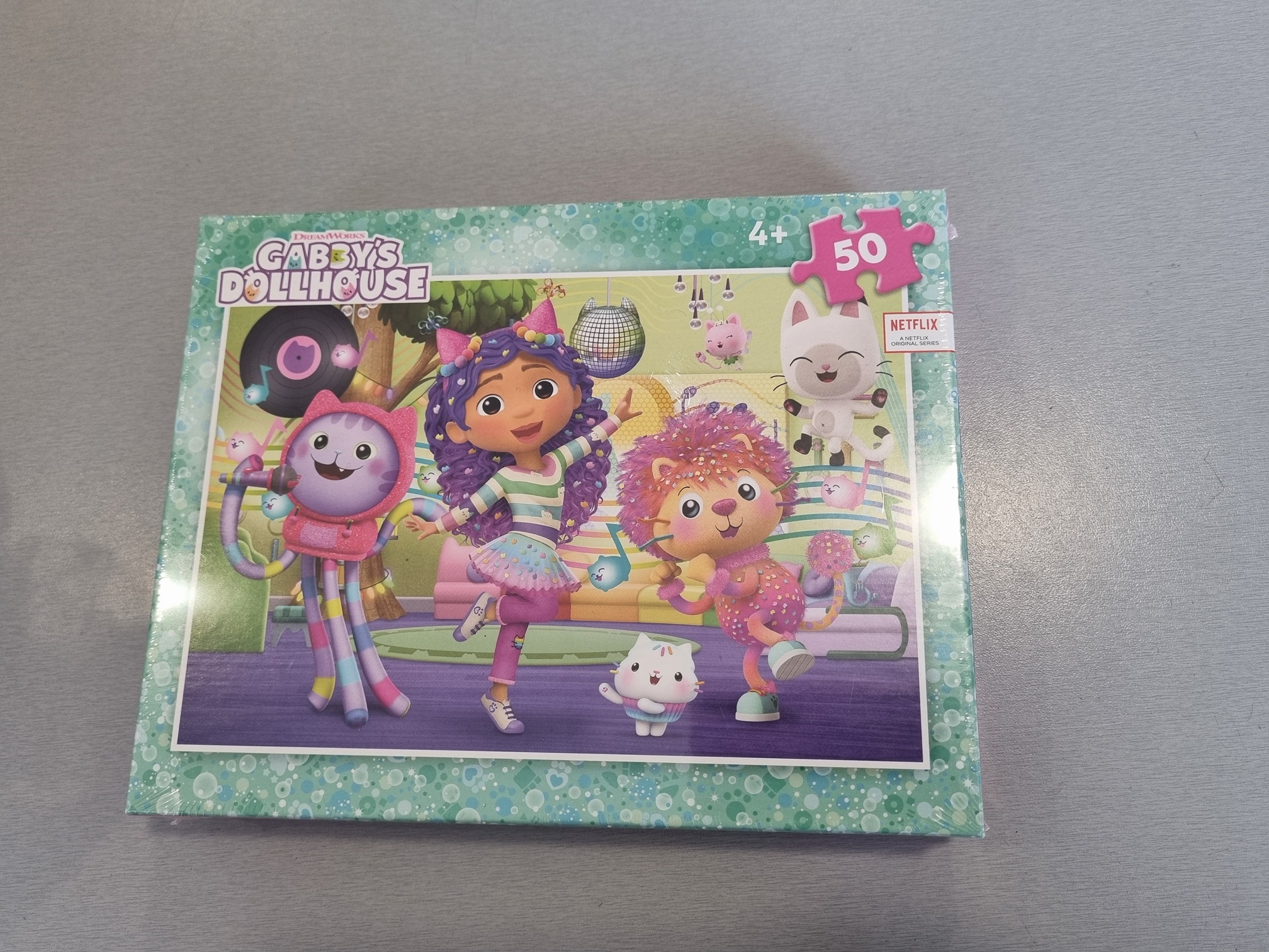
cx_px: 634
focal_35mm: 26
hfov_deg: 67.3
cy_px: 476
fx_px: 953
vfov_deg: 53.1
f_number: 1.8
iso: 125
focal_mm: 5.4
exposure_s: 1/100
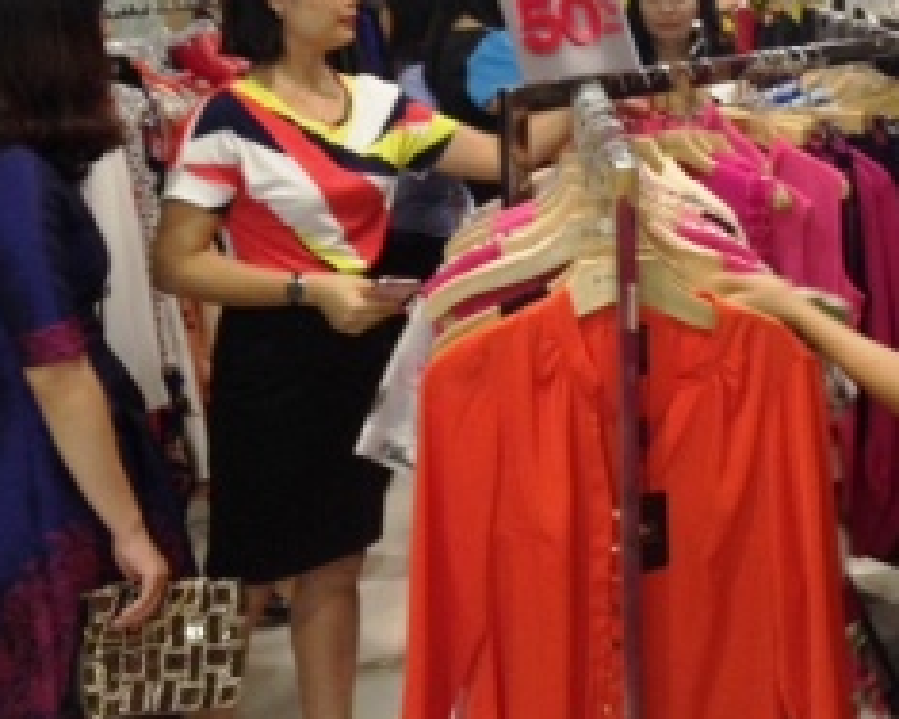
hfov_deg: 28.9
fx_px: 1729
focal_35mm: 65
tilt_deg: -11.6
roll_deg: +1.1
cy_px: 153
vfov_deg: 23.2
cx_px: 631
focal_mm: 4.28
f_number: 2.4
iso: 200
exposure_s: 1/20
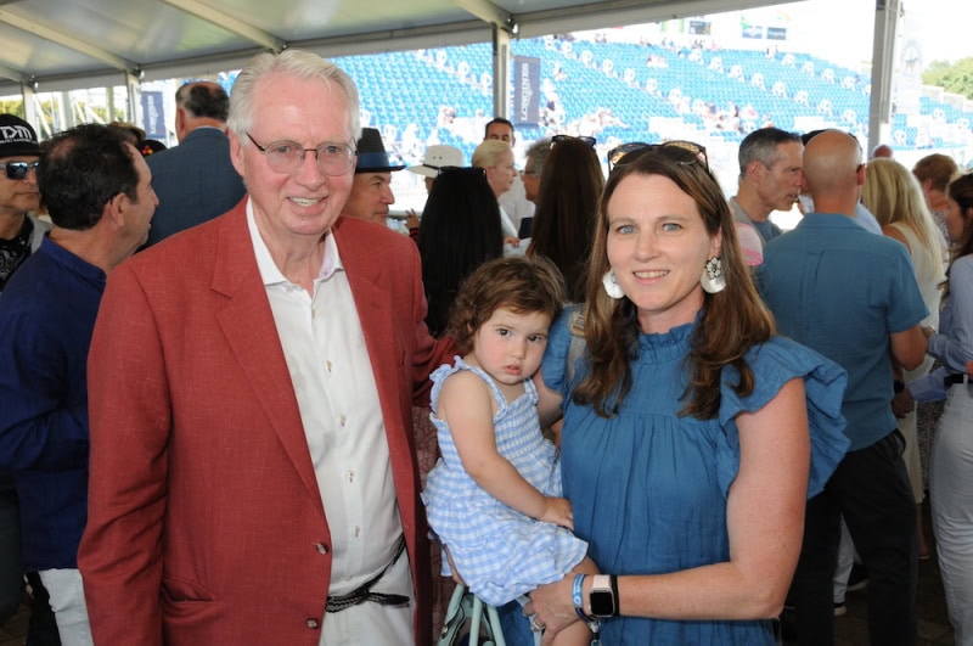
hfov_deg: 46.5
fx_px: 1134
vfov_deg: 31.8
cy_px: 323
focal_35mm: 42
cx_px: 486
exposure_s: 1/100
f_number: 9
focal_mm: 28
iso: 500
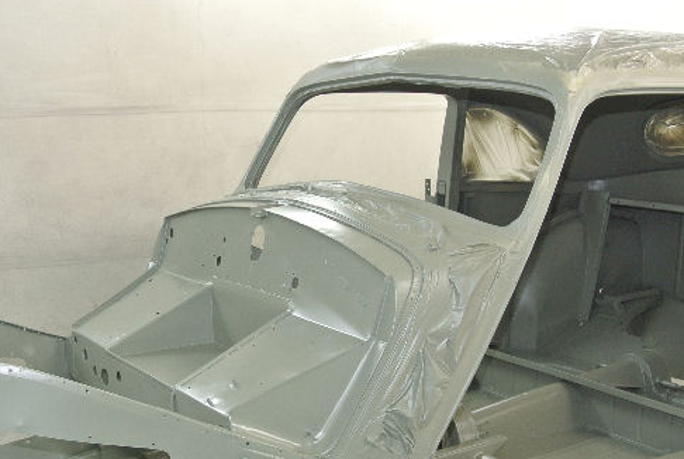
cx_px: 305
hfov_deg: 38.8
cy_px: 375
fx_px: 971
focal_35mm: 51
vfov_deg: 26.1
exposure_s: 1/60
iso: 280
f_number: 3.8
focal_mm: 11.8
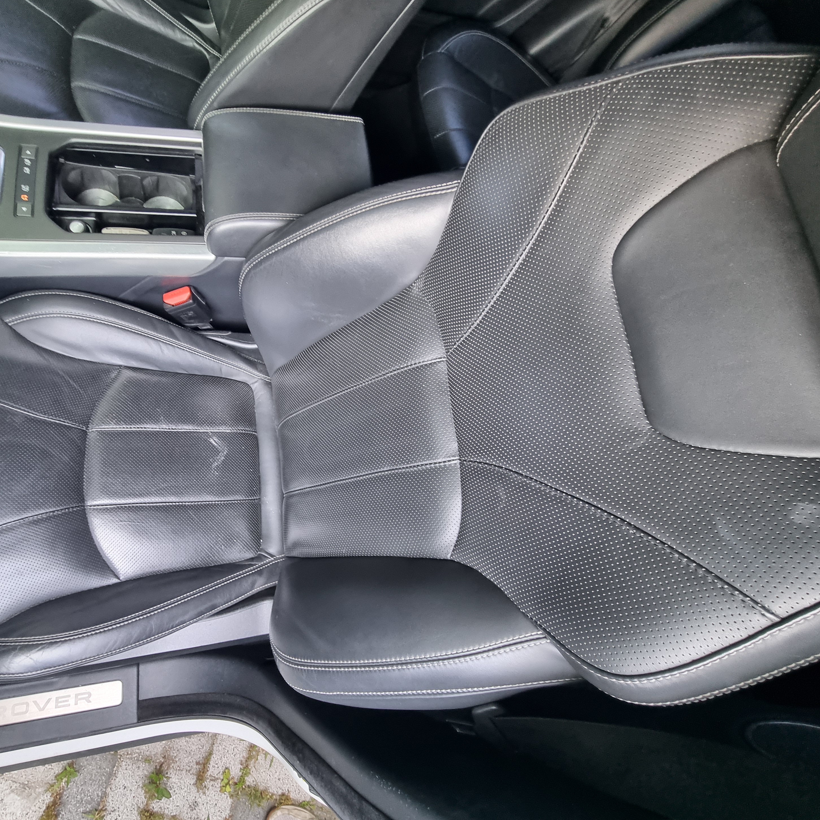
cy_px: 416
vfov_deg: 87.4
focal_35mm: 16
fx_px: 429
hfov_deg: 86.0
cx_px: 317
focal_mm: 2.2
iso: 200
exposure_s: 1/60
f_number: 2.2
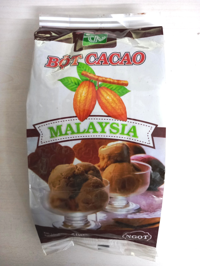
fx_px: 193
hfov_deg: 54.9
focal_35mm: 25
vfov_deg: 69.4
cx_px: 100
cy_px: 133
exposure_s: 1/25
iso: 320
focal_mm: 4.6
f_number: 2
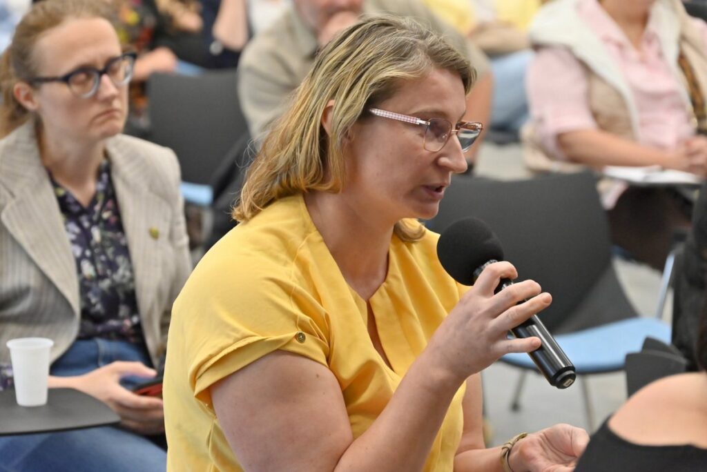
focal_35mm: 145
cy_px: 236
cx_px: 354
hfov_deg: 14.1
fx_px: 2849
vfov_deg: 9.5
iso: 3200
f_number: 6.3
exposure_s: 1/160
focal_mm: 145
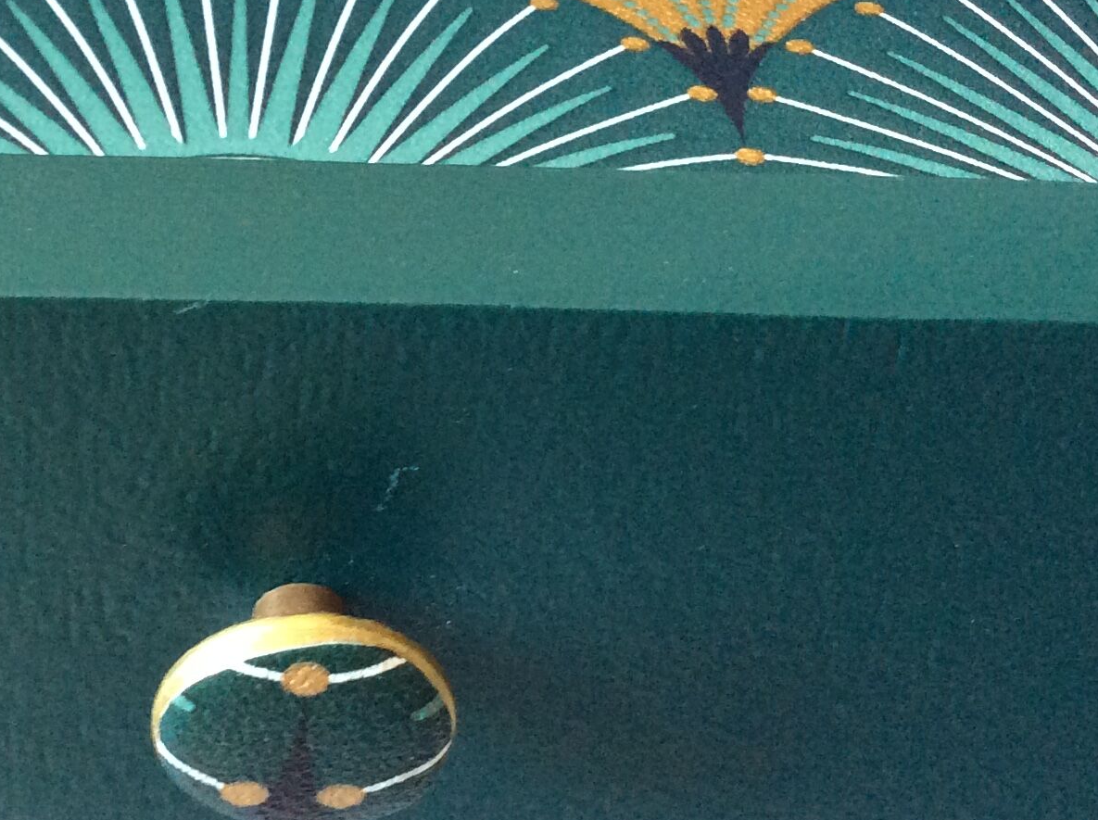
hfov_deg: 27.5
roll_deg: -0.3
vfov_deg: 20.9
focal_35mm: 70
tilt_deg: -37.8
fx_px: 2217
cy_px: 248
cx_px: 287
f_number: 2.4
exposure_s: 1/25
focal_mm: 3.3
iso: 160
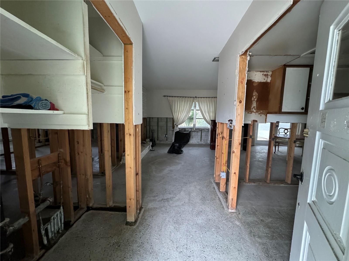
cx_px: 174
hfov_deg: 102.1
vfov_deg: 85.7
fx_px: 141
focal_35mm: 14
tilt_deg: -6.2
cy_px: 130
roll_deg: -0.6
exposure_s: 1/60
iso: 1250
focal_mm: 2.22
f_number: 2.2
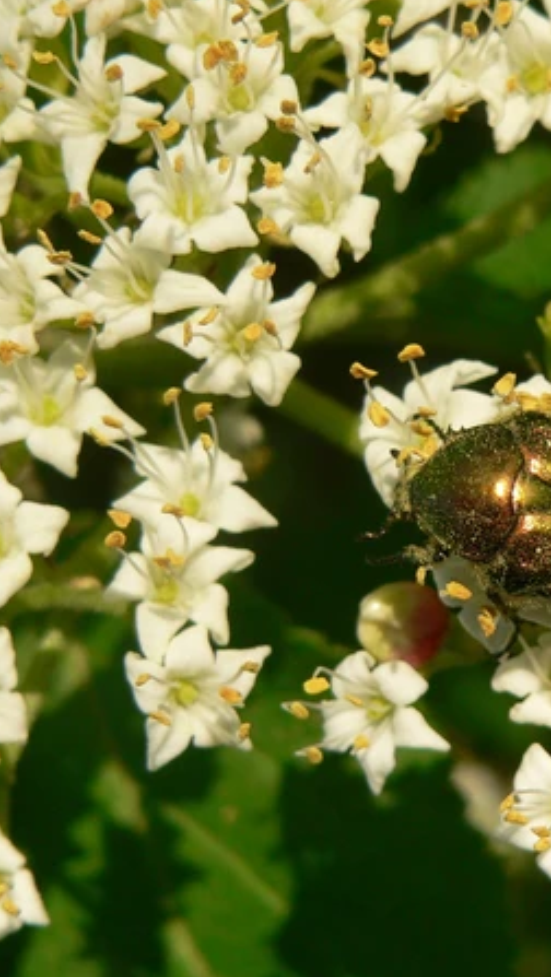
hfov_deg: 10.0
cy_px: 498
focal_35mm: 120
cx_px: 577
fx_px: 3112
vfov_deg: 17.9
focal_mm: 12.8
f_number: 4
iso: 100
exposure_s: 1/320
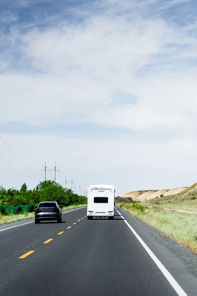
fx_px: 928
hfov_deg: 12.0
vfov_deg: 18.1
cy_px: 148
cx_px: 192
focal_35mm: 113
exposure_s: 1/8000
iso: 250
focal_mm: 75
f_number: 2.8
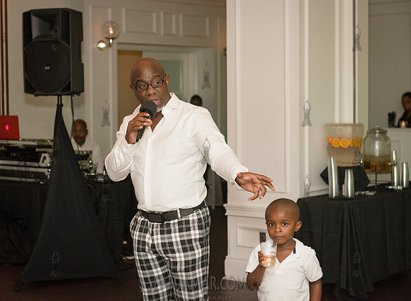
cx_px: 167
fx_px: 947
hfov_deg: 24.4
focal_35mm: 80
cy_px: 139
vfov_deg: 18.1
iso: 2500
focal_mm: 70
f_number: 4
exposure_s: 1/400
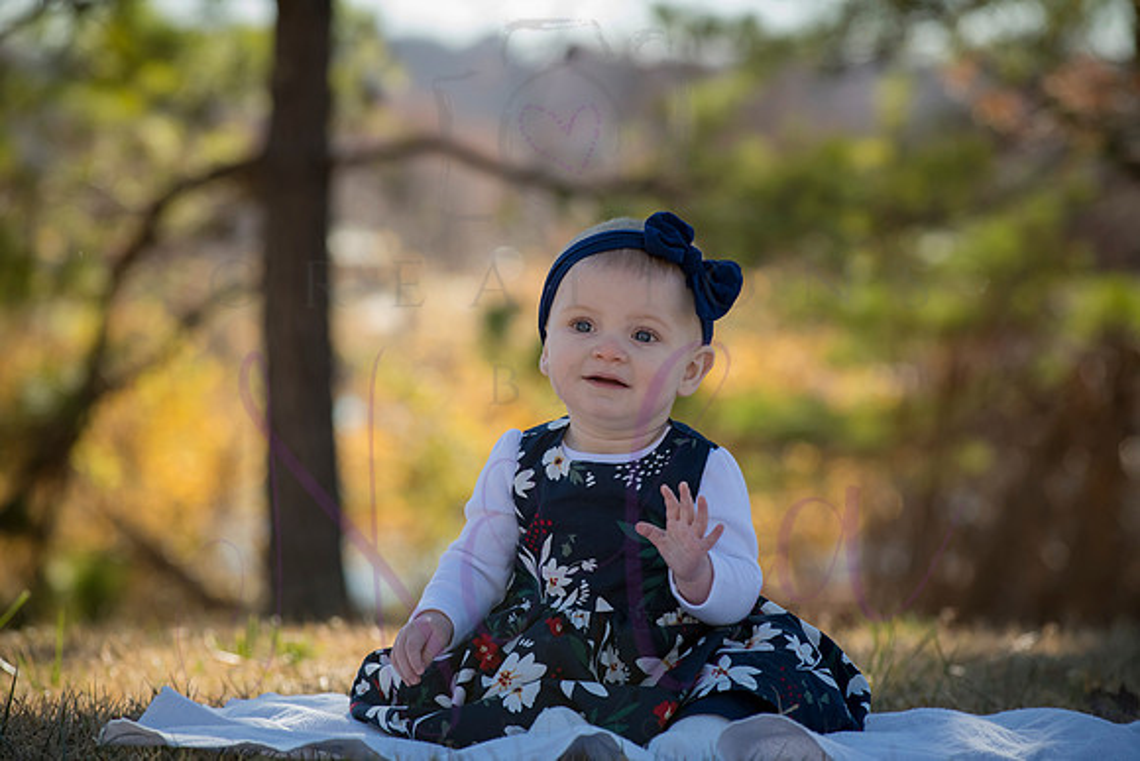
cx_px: 570
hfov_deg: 14.2
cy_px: 380
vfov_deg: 9.5
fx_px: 4593
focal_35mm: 145
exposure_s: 1/640
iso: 400
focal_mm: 145
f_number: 5.6
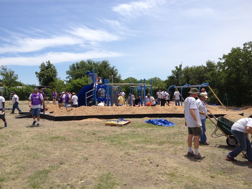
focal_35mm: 35
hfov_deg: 52.6
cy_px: 94
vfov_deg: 40.7
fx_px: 255
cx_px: 126
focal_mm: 4.28
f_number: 2.4
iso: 50
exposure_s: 1/2304
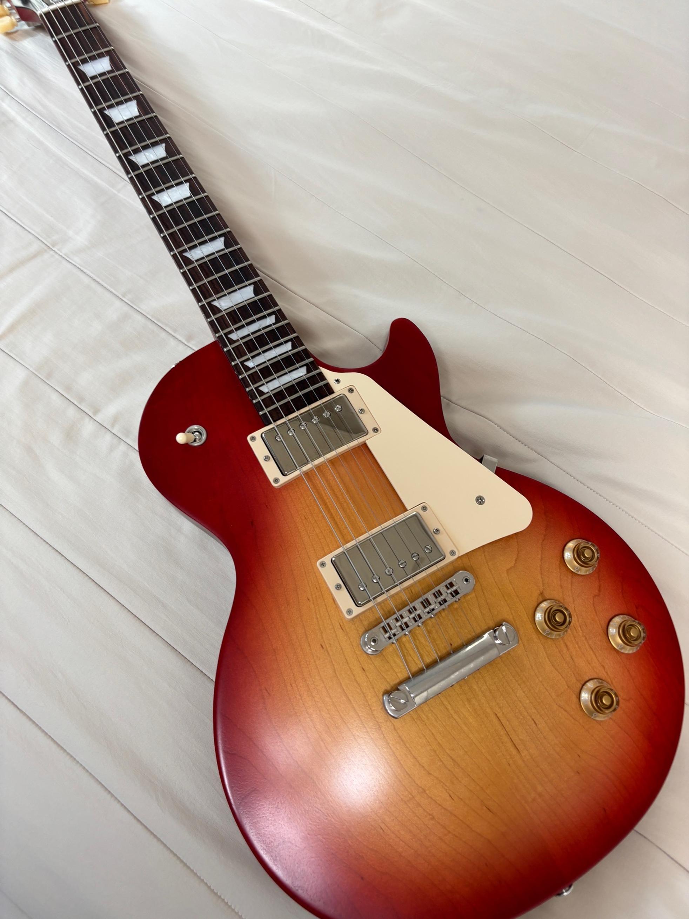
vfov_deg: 67.3
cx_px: 344
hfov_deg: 53.1
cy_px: 460
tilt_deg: -70.6
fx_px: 690
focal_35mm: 26
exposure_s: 1/60
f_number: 1.6
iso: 100
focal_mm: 5.96
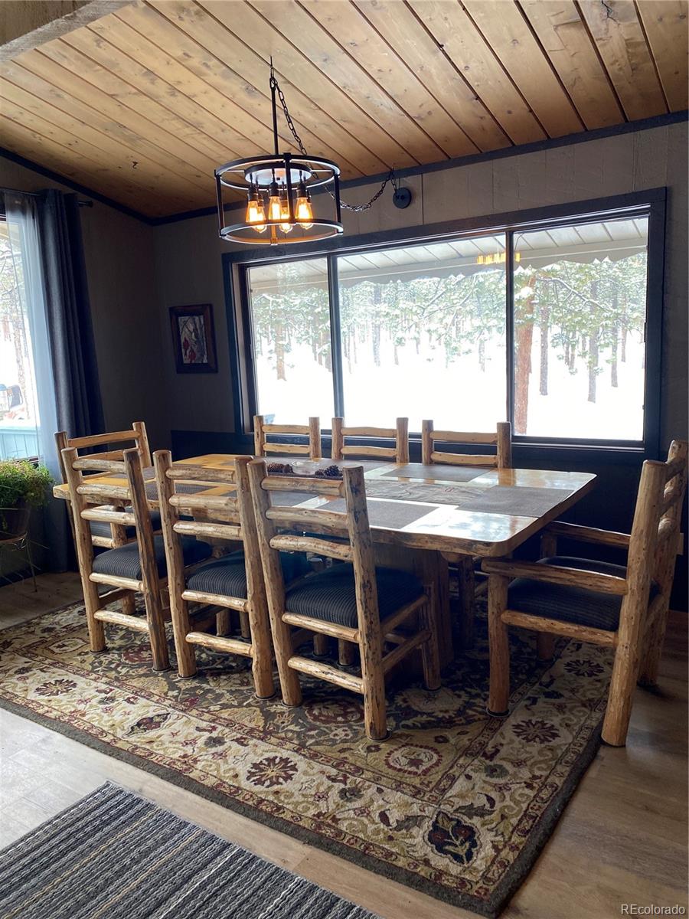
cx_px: 344
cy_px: 460
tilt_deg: -7.5
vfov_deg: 67.3
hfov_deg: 53.1
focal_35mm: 26
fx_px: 690
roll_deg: +2.1
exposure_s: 1/120
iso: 80
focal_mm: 4.25
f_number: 1.8
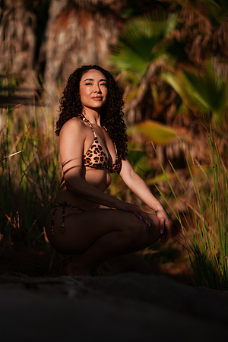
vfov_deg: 34.5
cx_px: 114
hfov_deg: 23.4
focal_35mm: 58
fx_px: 551
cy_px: 171
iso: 50
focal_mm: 58
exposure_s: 1/8000
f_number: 1.8
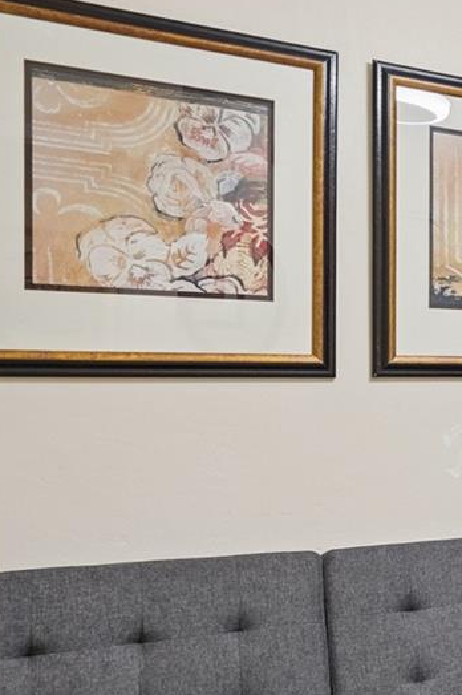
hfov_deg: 21.5
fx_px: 944
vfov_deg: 40.3
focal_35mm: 49
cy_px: 399
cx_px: 749
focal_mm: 16
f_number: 7.1
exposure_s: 1/50
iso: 2000
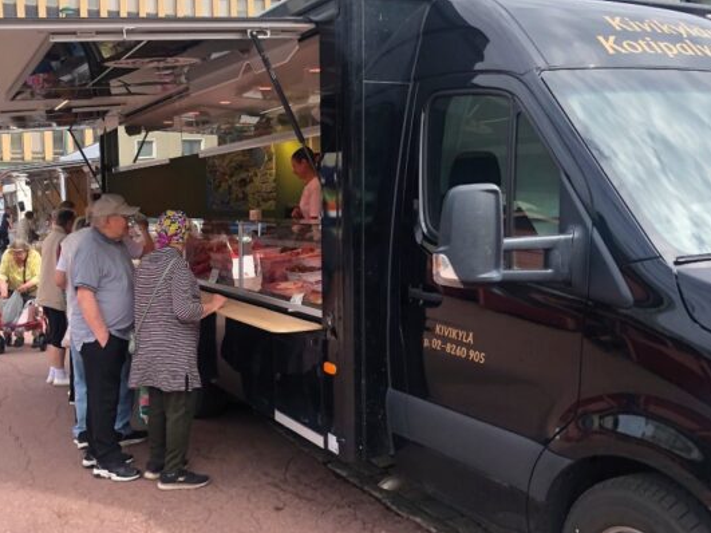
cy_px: 273
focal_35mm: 38
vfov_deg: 37.7
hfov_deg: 48.9
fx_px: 780
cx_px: 324
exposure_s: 1/750
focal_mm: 4
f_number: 1.8
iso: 20
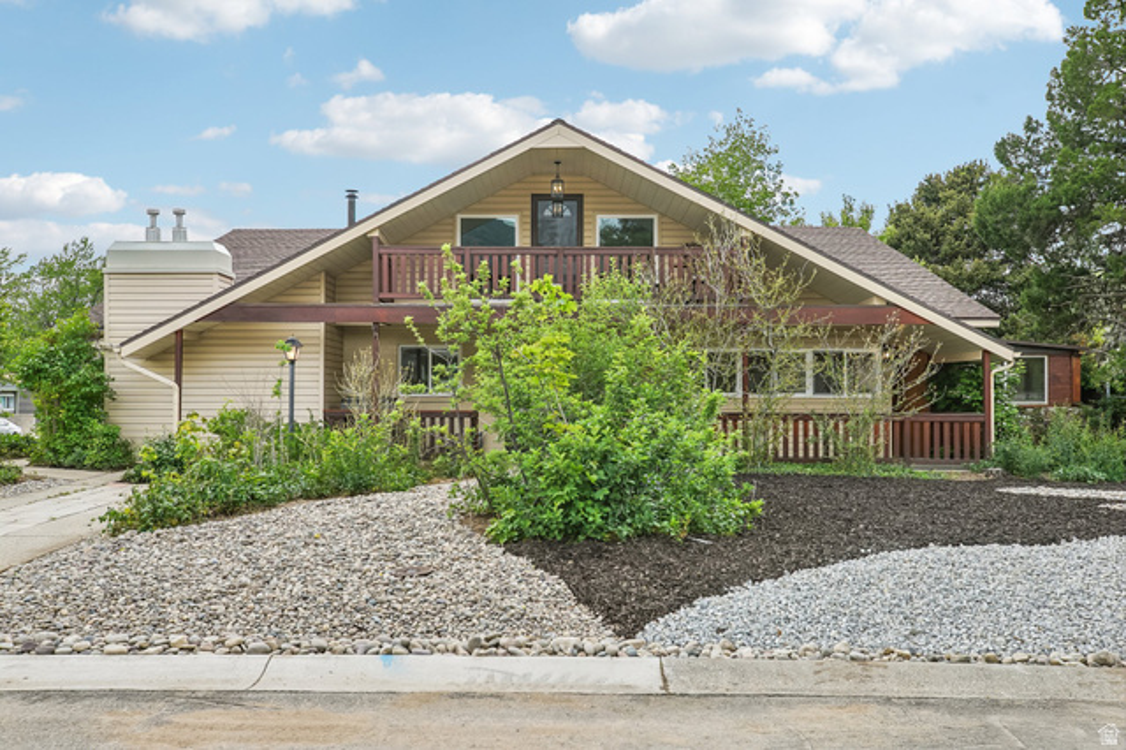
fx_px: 1094
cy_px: 375
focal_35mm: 35
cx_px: 563
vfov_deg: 37.8
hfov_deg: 54.5
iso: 100
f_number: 8
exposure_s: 1/125
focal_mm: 35
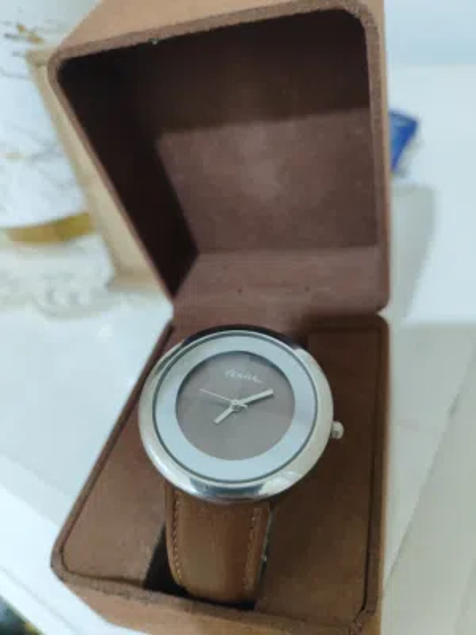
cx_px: 238
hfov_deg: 56.8
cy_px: 318
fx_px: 440
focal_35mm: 24
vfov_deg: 71.6
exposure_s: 1/50
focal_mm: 5.89
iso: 811
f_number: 1.89
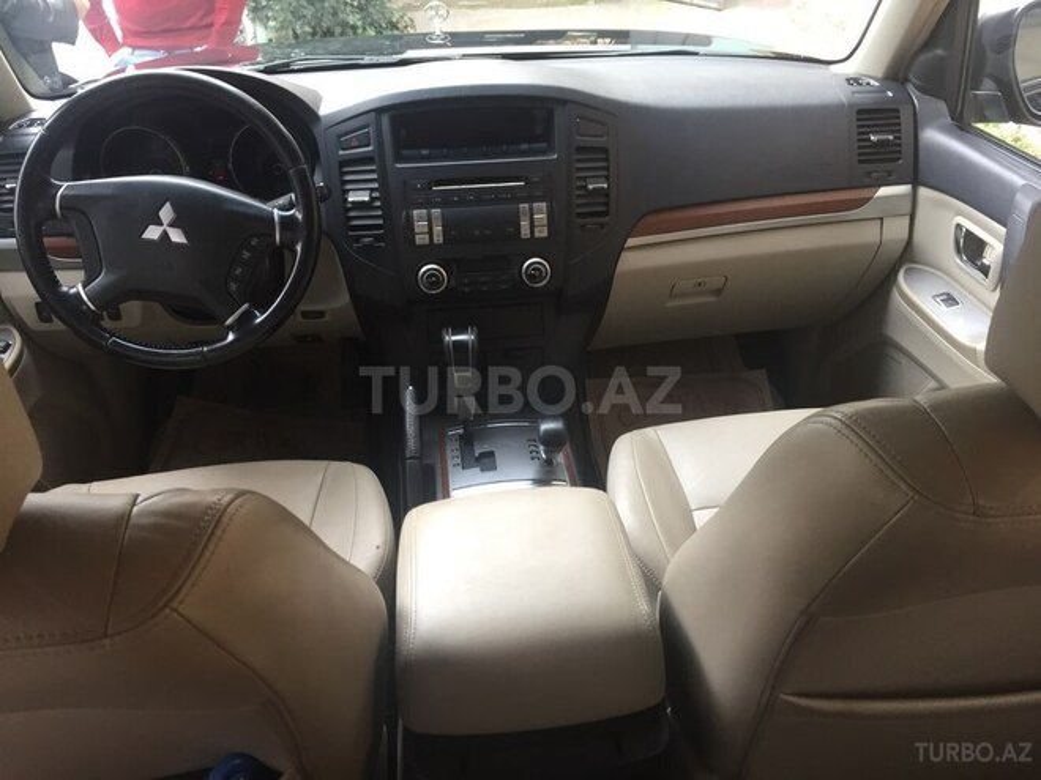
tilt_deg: -31.2
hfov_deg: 61.7
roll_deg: +0.6
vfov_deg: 48.2
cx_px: 520
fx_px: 872
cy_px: 390
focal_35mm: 29
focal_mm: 4.15
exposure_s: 1/33
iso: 40
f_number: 2.2
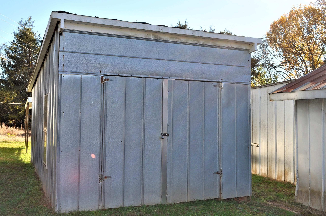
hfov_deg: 50.7
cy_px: 102
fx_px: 344
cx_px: 156
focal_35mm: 38
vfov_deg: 35.0
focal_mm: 22
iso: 200
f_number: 9
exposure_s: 1/200
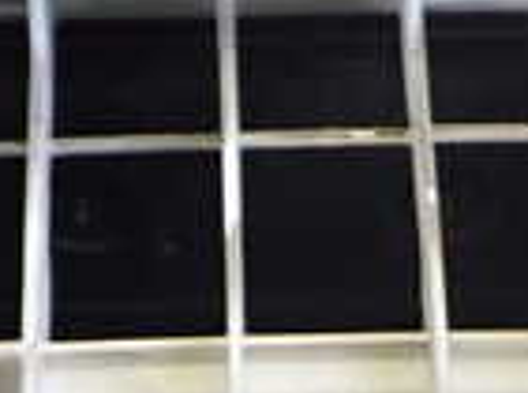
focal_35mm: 128
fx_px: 1947
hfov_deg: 15.4
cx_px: 300
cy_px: 651
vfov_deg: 10.9
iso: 640
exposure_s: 1/100
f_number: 2.3
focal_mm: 5.4
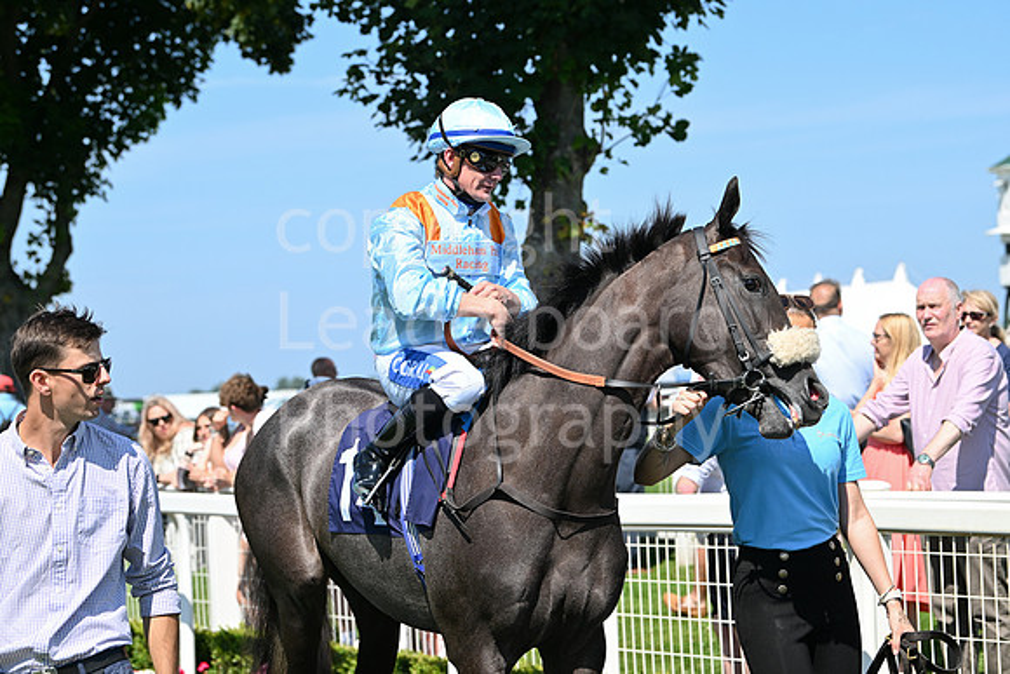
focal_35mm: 102
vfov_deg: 13.4
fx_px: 2862
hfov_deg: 20.0
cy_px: 337
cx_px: 505
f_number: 5.6
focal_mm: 102
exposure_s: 1/2000
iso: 400
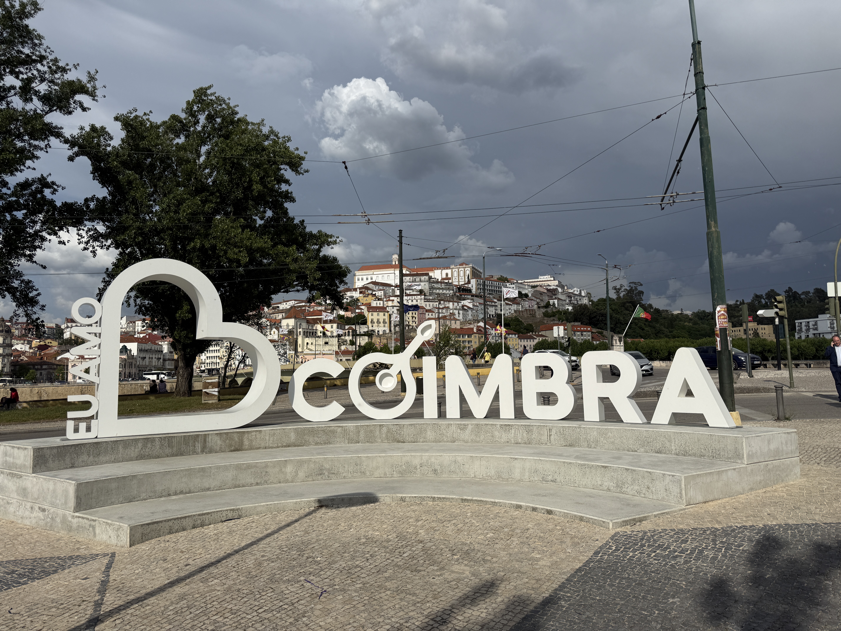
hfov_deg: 71.6
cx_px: 420
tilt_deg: +6.7
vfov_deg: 56.8
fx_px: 583
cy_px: 316
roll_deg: +1.2
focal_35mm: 24
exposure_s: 1/14286
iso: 80
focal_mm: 6.76
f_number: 1.78
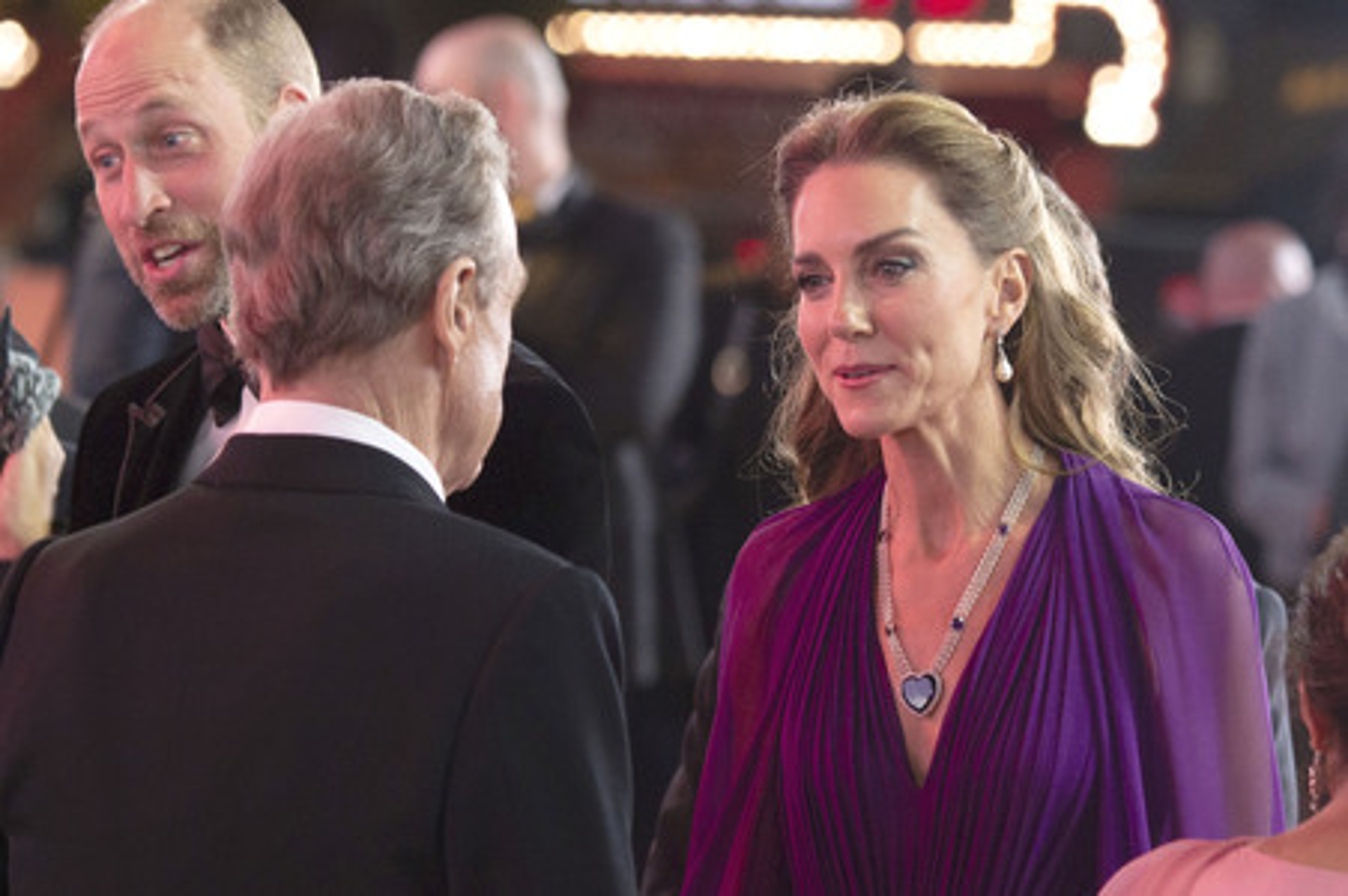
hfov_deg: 7.2
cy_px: 481
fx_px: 10740
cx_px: 896
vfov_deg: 4.8
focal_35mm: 287
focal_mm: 185
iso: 1600
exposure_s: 1/250
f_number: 5.3
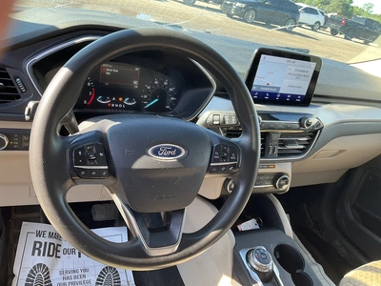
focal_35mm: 29
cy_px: 143
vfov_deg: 48.2
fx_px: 319
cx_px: 190
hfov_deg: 61.7
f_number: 1.8
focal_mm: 3
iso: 40
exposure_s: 1/122
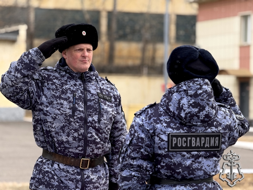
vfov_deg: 12.3
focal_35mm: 120
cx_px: 126
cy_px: 95
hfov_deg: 16.4
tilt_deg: -0.3
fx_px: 877
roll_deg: -0.9
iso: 64
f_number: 2.8
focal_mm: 15.66
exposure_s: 1/431
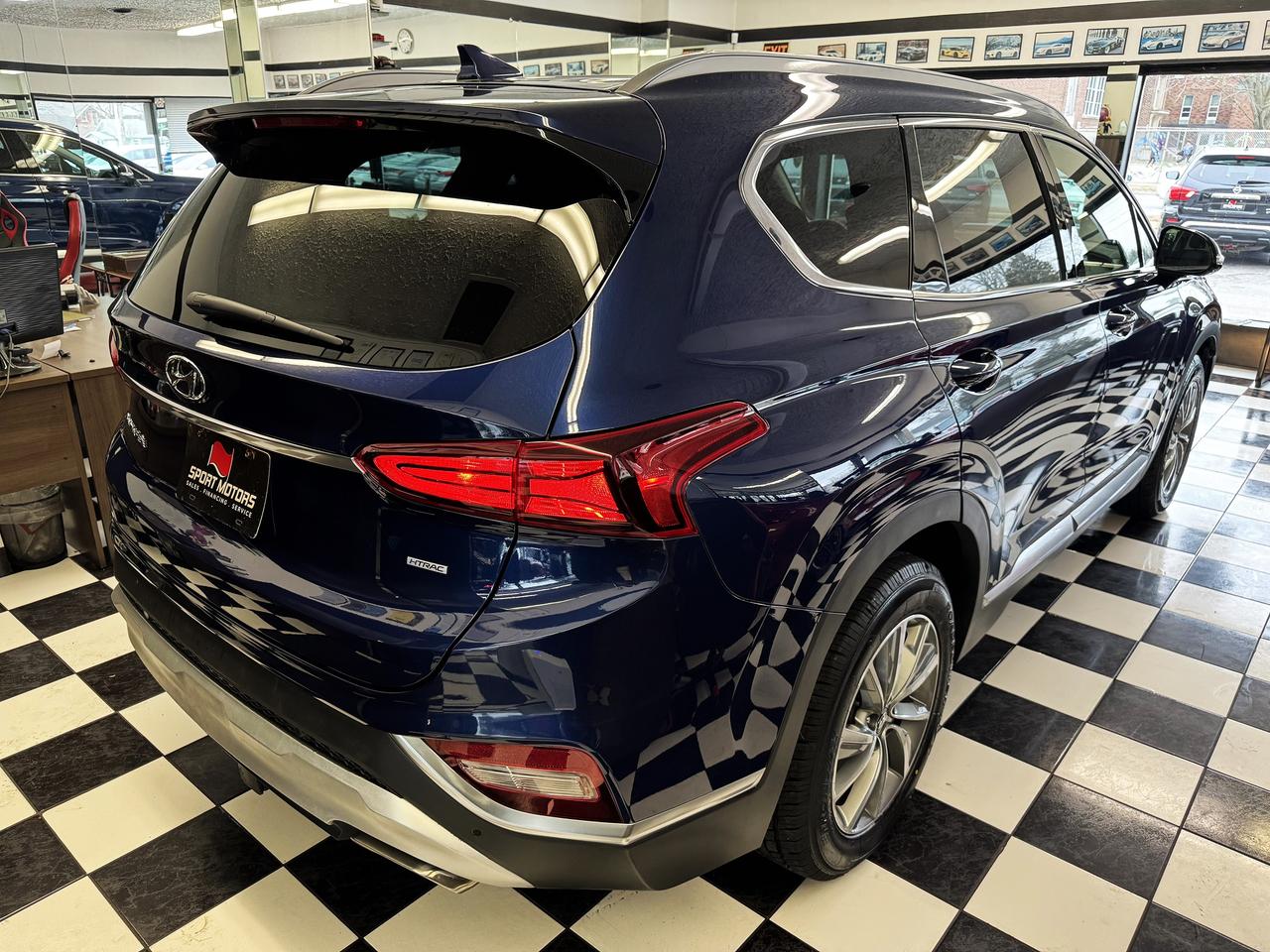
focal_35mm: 24
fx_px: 881
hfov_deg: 71.6
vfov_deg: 56.8
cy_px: 476
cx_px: 635
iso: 200
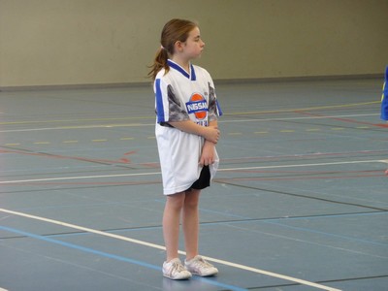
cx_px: 194
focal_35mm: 228
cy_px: 146
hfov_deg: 8.7
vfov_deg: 6.5
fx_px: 2556
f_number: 4.9
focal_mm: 39.2
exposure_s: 1/60
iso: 400
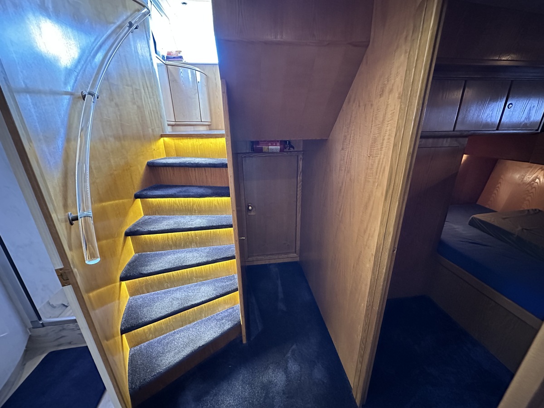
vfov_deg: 85.7
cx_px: 272
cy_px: 204
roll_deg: +2.1
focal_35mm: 14
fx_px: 220
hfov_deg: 102.1
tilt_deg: -18.5
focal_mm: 2.22
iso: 1600
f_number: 2.2
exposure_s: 1/30
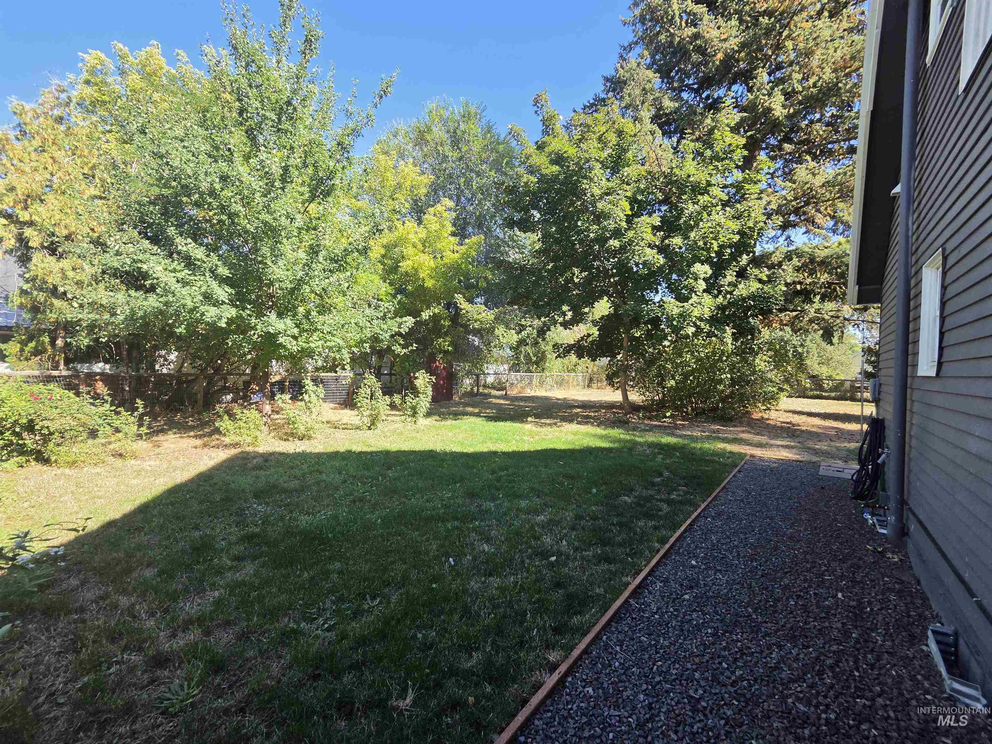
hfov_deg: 106.2
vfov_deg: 89.9
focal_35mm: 13
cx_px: 496
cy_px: 372
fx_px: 373
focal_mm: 2.2
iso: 100
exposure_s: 1/742
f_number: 2.2
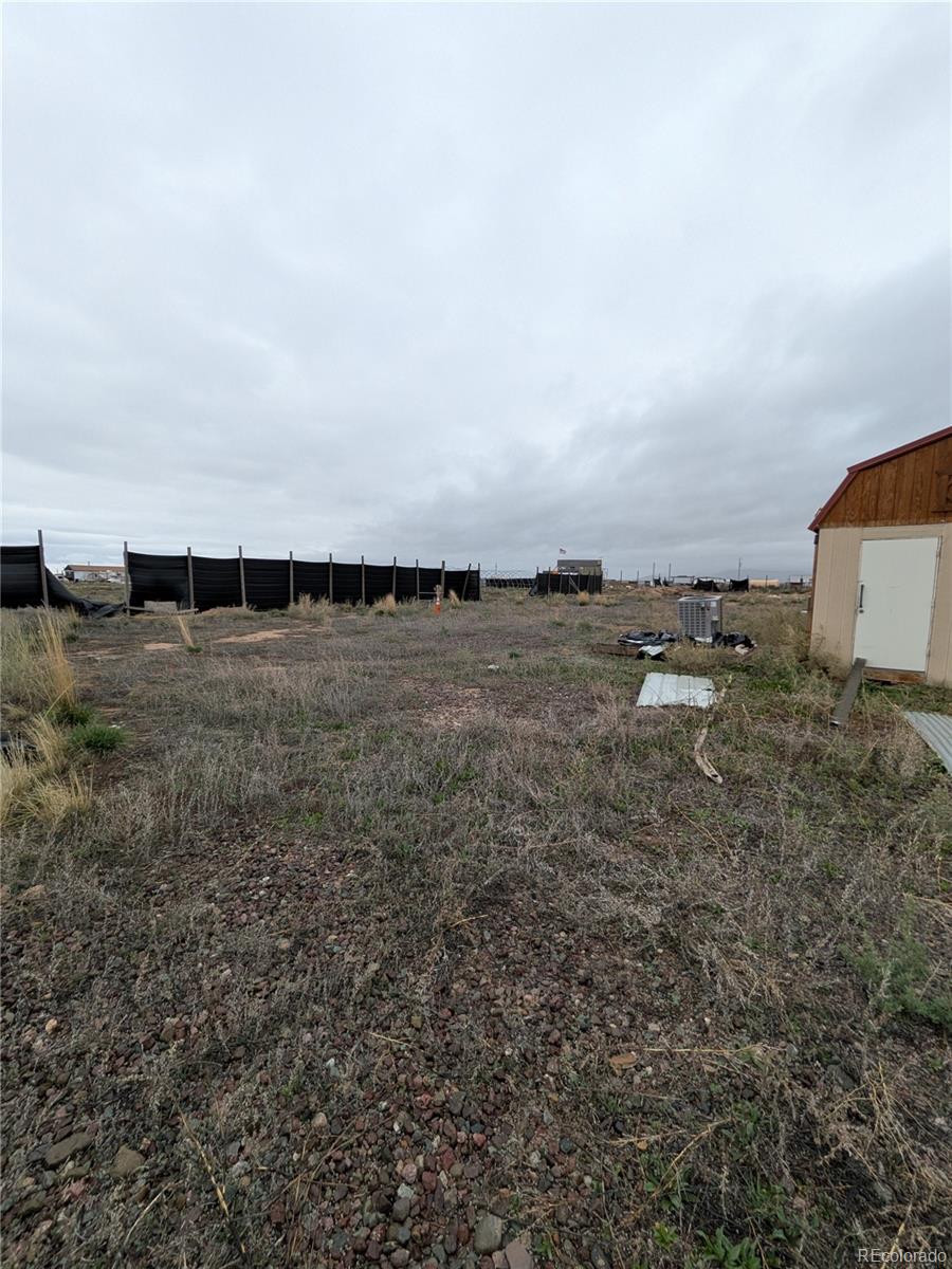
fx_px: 513
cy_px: 634
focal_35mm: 14
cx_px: 476
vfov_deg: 102.1
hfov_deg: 85.7
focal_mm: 1.83
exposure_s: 1/120
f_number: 2.2
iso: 51
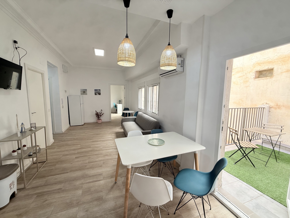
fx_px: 117
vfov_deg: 85.7
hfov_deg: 102.1
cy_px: 109
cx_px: 145
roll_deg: +0.1
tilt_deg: -8.0
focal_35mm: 14
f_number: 2.2
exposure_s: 1/100
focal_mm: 2.22
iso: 80
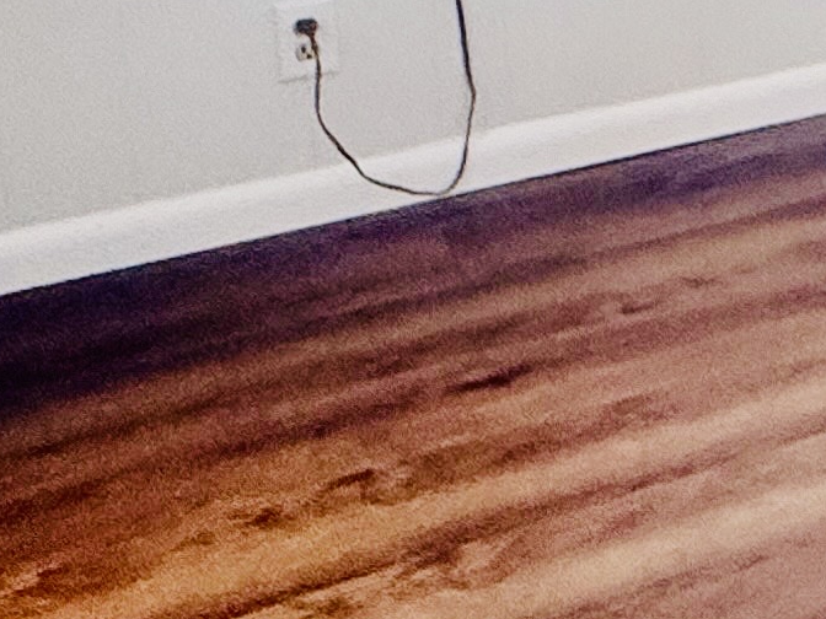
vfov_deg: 16.1
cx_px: 1498
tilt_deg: -9.6
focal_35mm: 84
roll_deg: -2.6
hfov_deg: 18.2
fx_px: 2004
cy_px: -297
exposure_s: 1/99
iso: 320
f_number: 2.2
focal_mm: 2.22
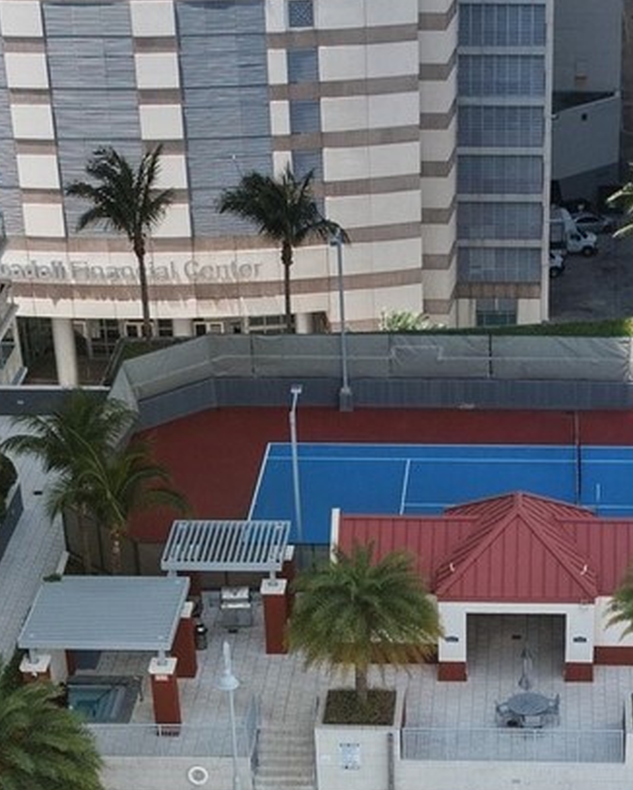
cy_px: 953
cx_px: 469
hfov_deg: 16.6
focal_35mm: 92
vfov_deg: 19.6
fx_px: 2153
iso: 170
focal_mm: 12.29
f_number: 2.8
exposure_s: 1/1600
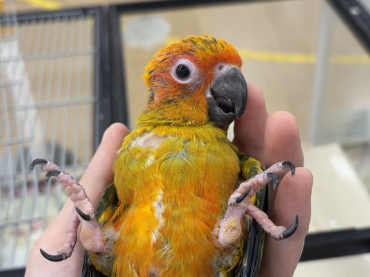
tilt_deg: -35.9
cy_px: 138
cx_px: 185
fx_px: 556
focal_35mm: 52
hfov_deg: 36.8
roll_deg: +3.6
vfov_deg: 28.0
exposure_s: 1/50
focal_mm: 5.96
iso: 64
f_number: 1.6
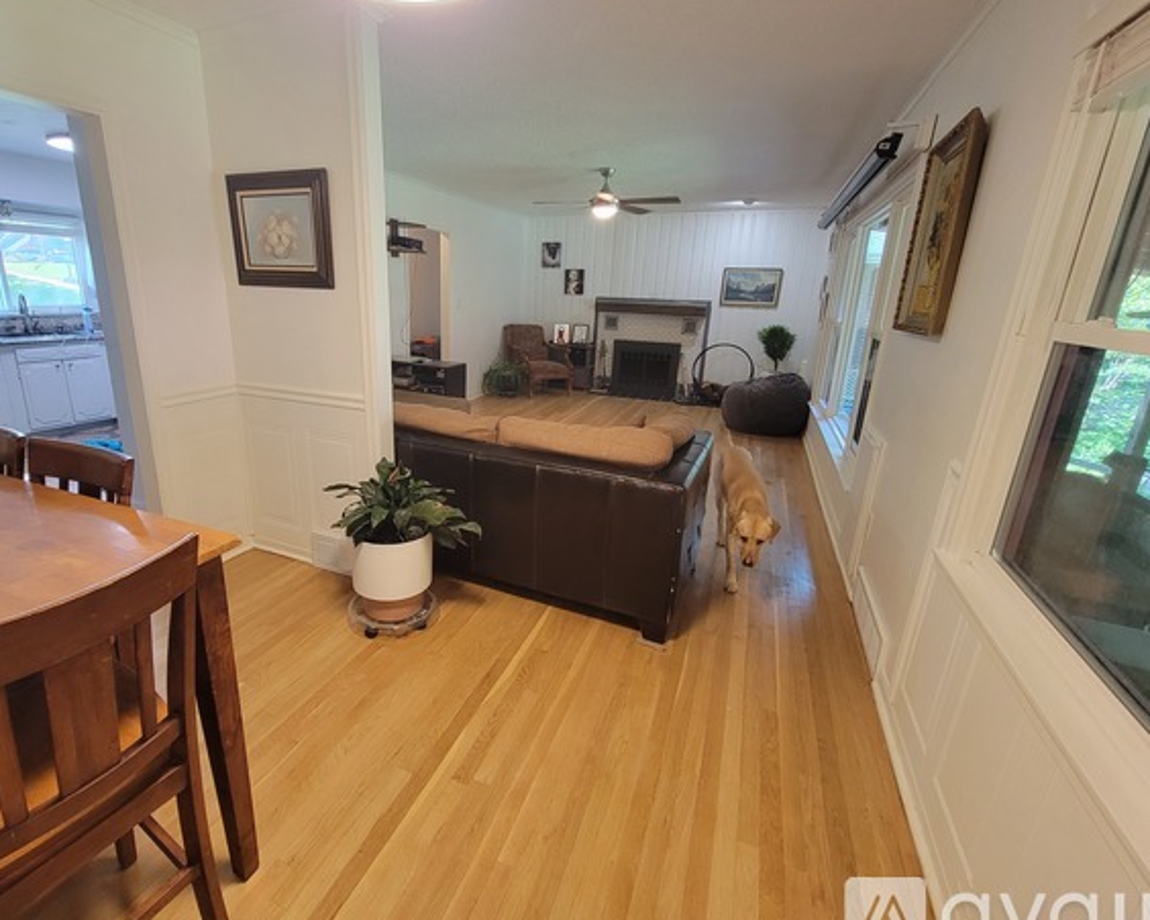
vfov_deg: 84.0
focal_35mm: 15
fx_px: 510
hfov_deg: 96.2
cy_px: 449
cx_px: 494
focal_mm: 2.2
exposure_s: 1/60
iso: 320
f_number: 2.2
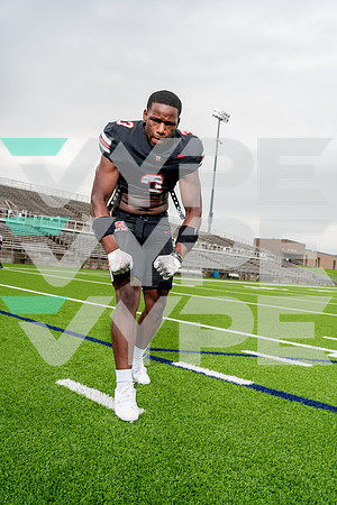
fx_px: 407
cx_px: 168
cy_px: 252
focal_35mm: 29
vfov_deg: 63.7
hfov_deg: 45.0
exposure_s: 1/250
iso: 100
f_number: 5
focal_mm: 29
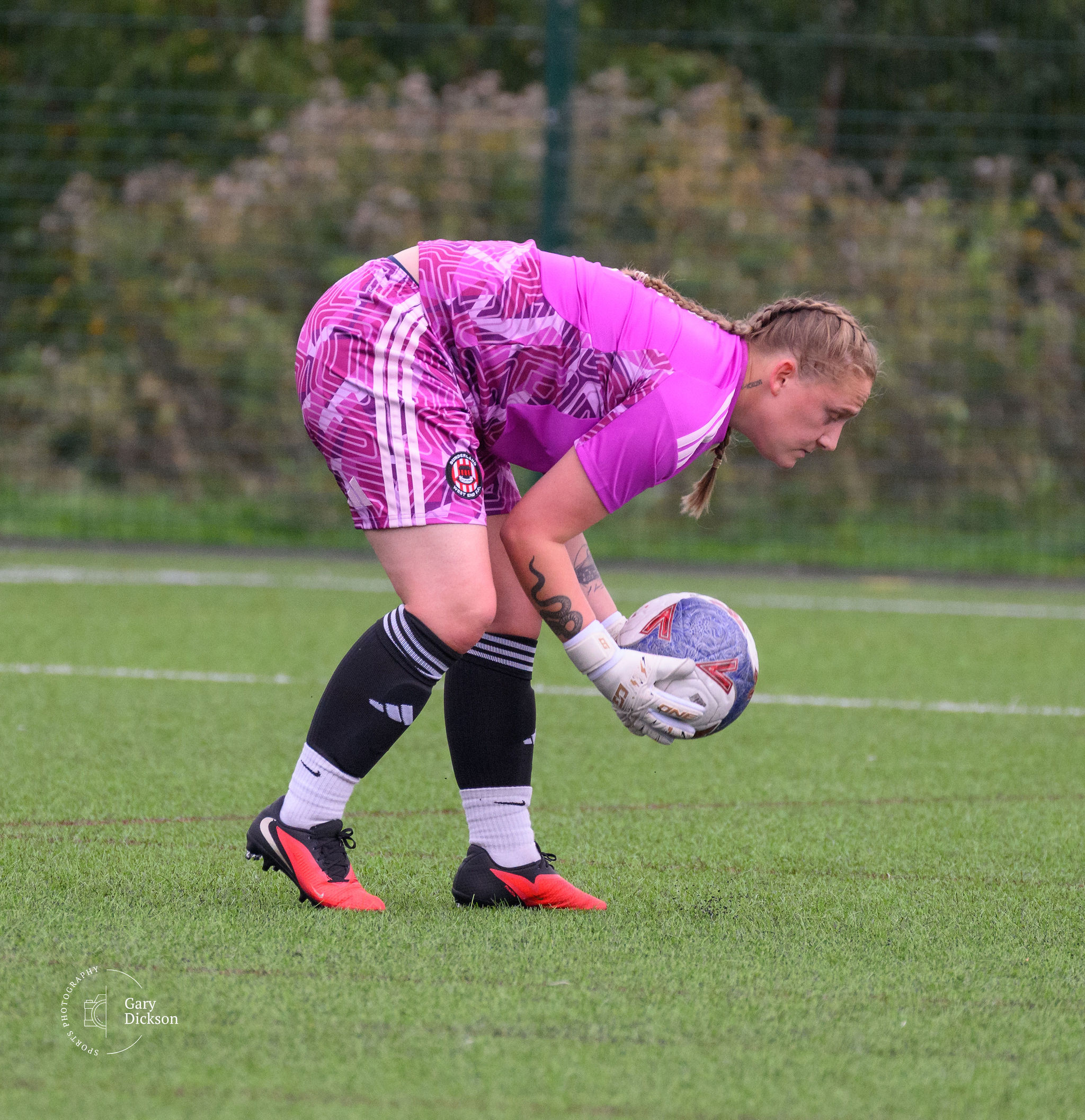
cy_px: 548
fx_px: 28571
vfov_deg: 2.2
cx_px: 461
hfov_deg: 2.2
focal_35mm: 793
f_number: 5.3
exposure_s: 1/1000
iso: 1600
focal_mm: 340
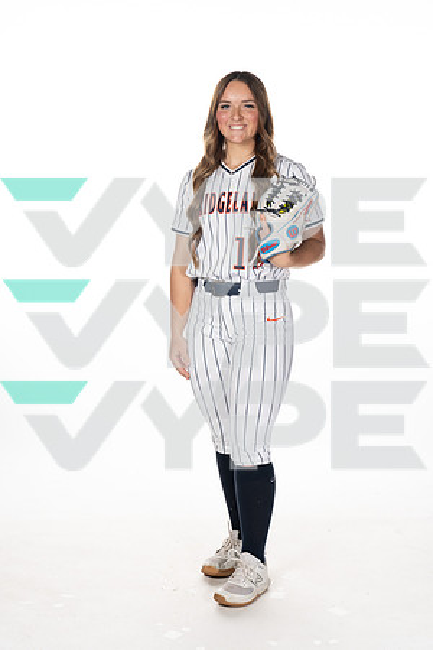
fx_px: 1137
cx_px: 216
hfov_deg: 21.6
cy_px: 325
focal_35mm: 63
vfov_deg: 31.9
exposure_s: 1/250
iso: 400
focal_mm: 63
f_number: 6.3
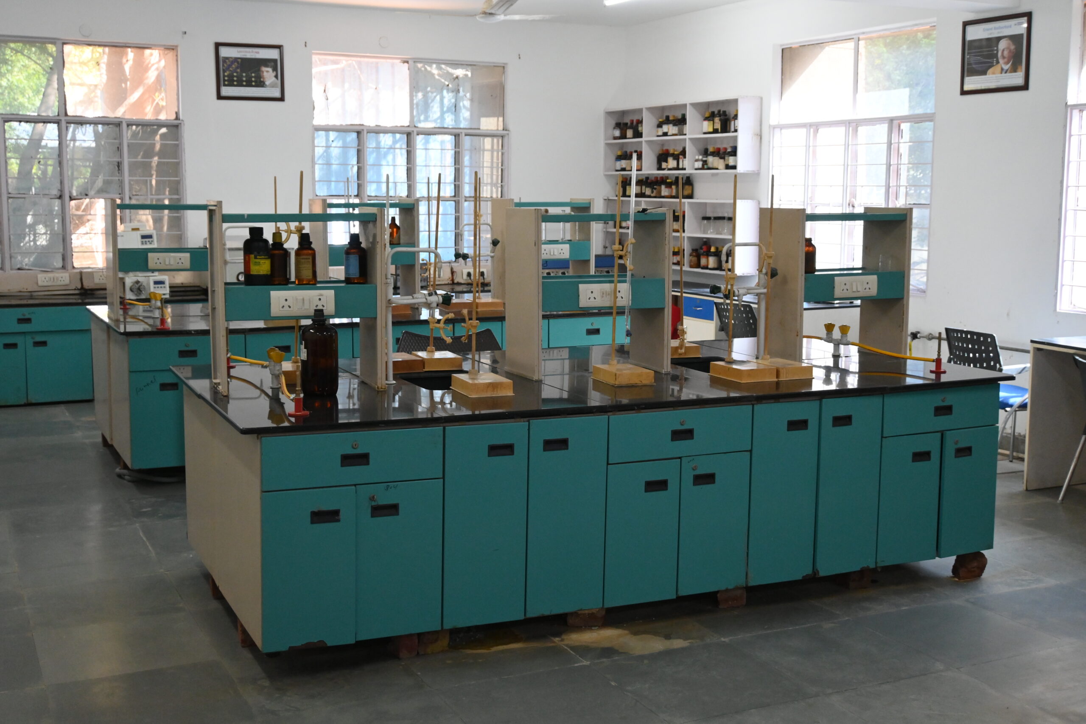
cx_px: 543
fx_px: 1244
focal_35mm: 41
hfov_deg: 47.2
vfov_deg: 32.4
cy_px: 362
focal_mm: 27.5
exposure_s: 1/125
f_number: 5
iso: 2000
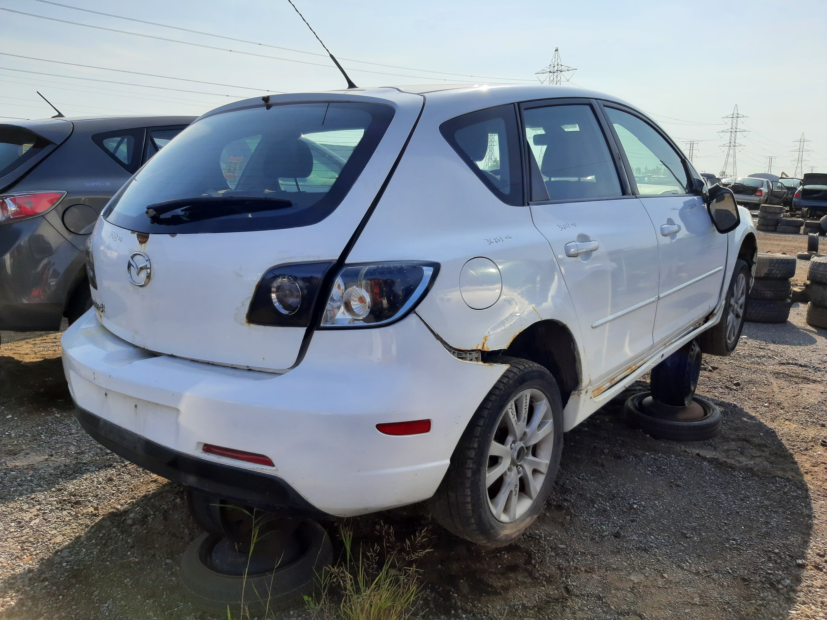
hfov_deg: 67.3
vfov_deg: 53.1
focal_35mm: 26
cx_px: 414
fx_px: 621
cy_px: 310
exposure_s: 1/1724
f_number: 1.7
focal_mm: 3.92
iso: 40
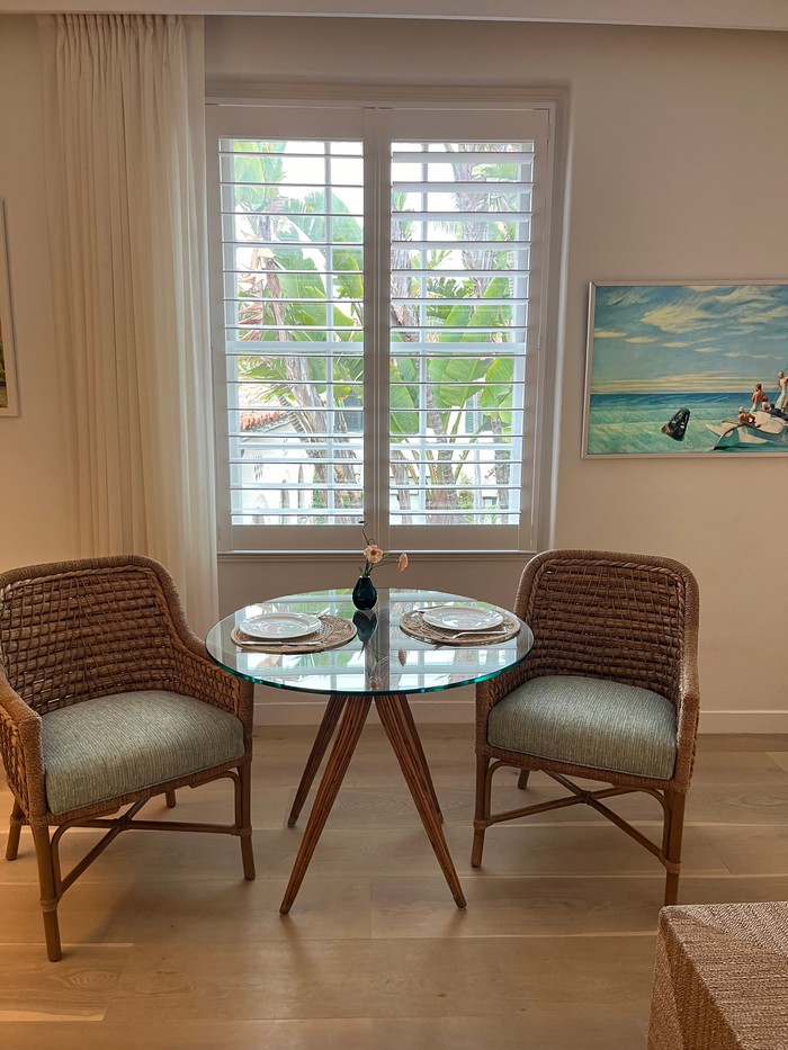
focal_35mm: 26
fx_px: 789
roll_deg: -0.7
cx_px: 394
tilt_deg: -9.8
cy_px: 525
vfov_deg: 67.3
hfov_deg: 53.1
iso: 100
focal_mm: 5.1
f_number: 1.6
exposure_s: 1/41
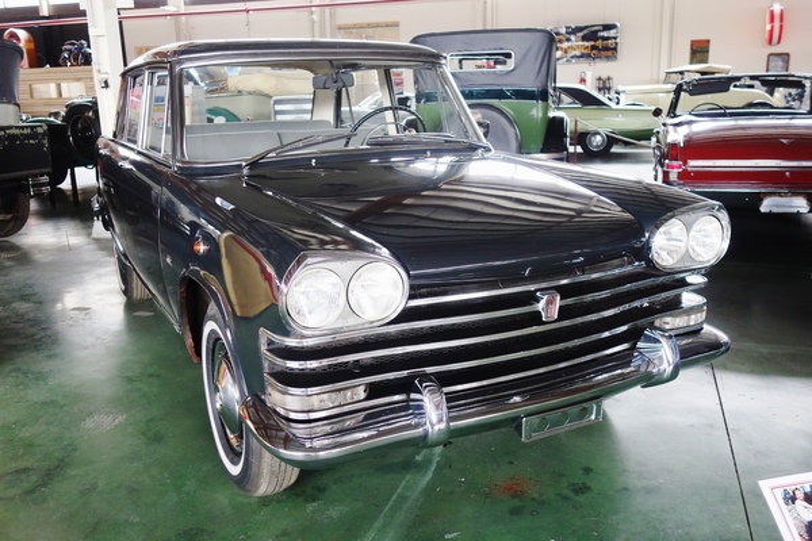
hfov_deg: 58.7
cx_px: 406
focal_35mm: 32
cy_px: 270
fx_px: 722
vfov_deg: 41.1
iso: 500
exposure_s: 1/100
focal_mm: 11.89
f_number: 2.2
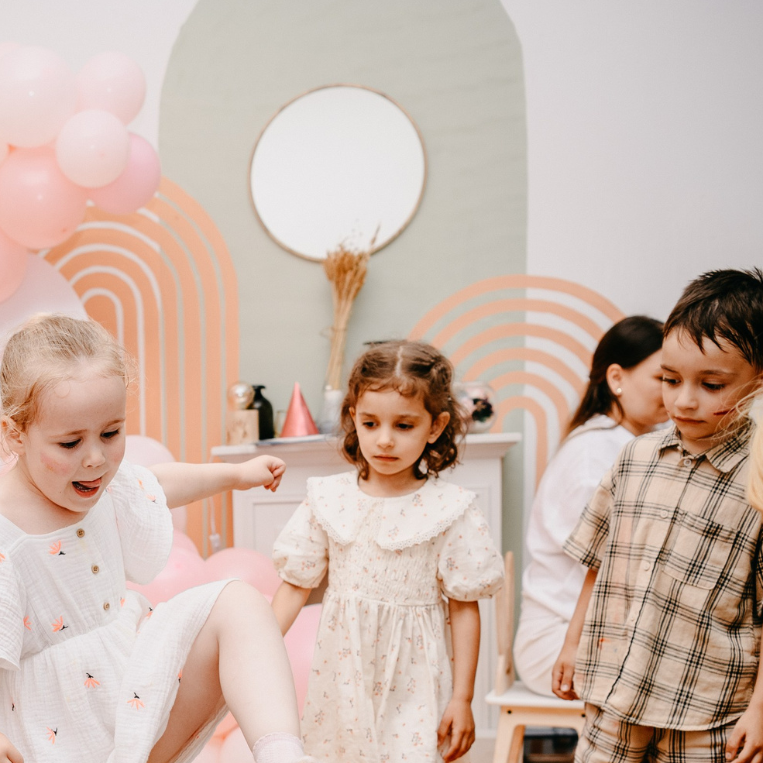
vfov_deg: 31.1
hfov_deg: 29.1
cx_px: -81
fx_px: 1322
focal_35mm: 53
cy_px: 652
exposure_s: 1/160
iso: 160
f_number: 3.2
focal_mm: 24
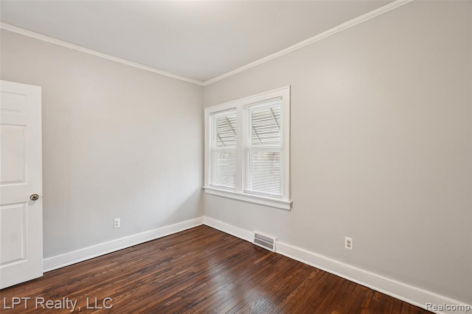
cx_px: 236
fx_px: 197
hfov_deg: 100.4
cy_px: 157
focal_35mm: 15
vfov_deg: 77.3
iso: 400
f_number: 8
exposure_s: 1/6
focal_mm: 10
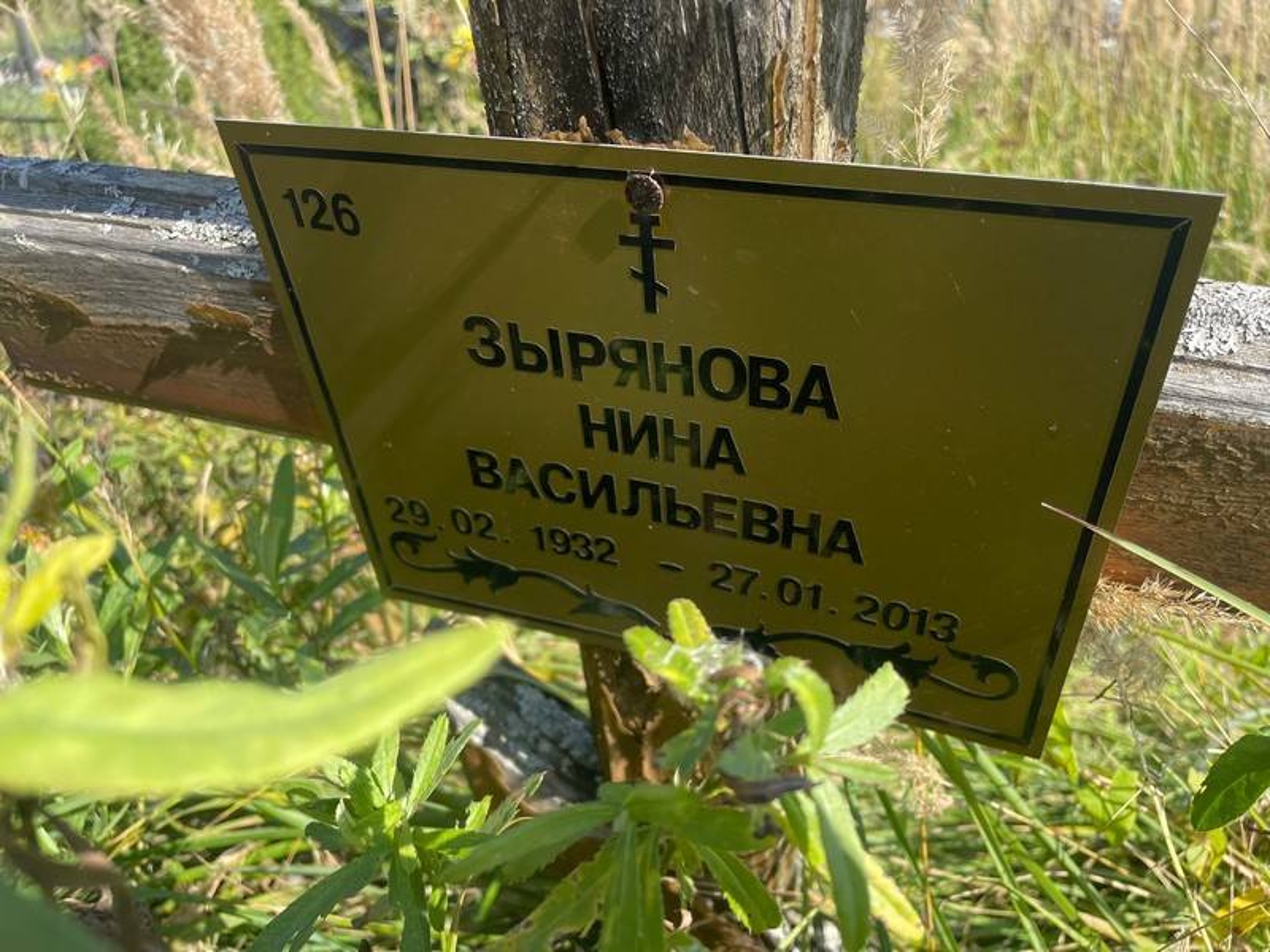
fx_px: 954
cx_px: 635
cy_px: 476
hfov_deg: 67.3
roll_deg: +3.9
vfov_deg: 53.1
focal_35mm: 26
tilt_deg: -26.1
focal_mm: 4.2
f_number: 1.6
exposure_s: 1/903
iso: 32
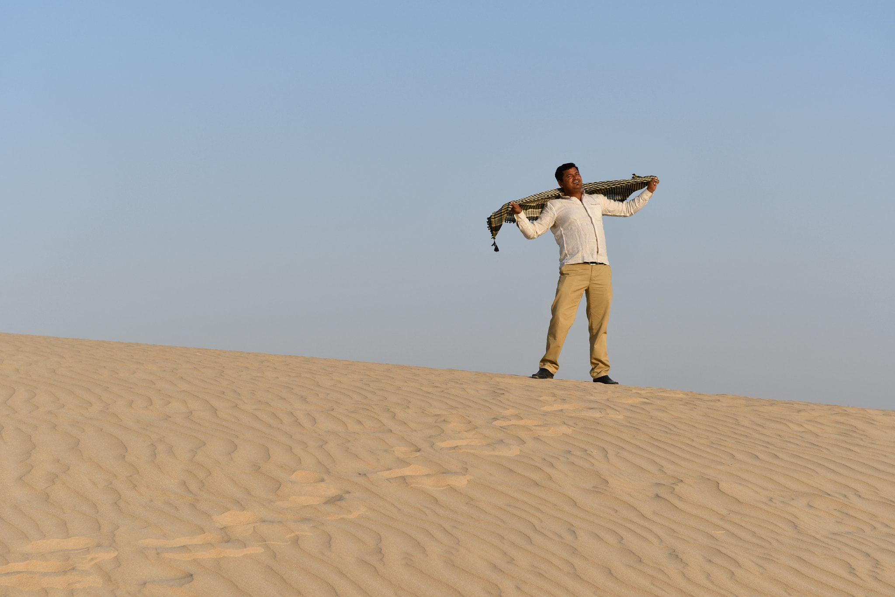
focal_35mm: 82
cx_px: 448
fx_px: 2051
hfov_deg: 24.6
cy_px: 298
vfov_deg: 16.6
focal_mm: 55
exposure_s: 1/800
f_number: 5.6
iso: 100
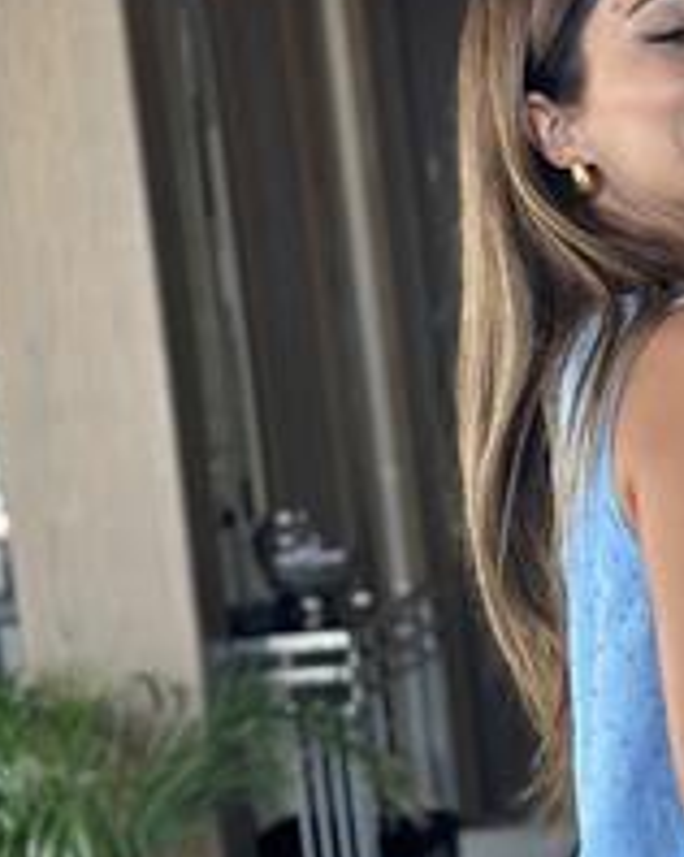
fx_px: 3041
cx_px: 797
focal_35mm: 120
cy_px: 827
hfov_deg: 12.6
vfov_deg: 15.8
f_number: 1.78
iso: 125
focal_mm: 6.86
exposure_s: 1/76
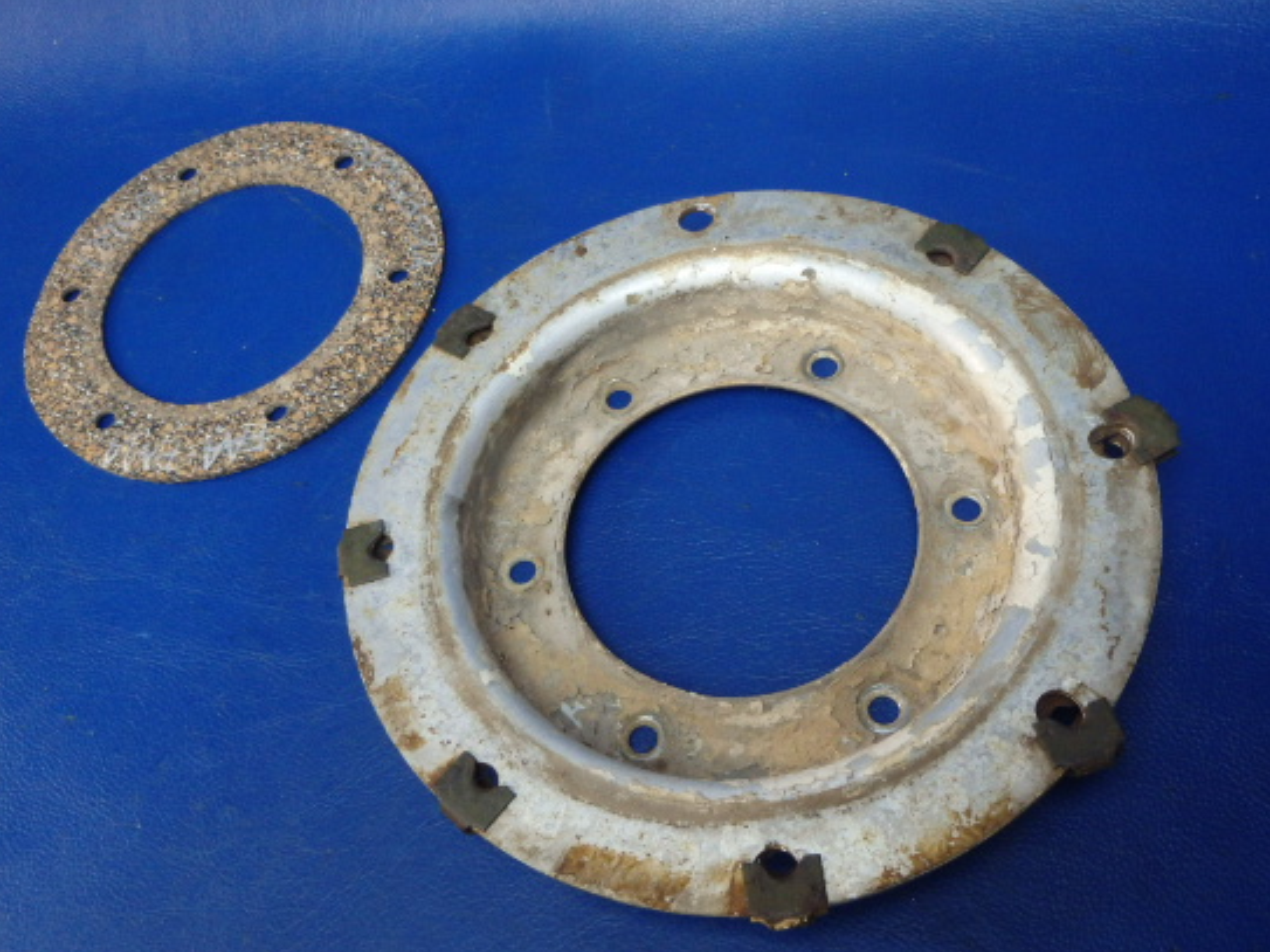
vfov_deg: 42.8
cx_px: 639
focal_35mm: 33
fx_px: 1210
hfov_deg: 55.4
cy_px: 538
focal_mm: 5
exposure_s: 1/30
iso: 400
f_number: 3.9
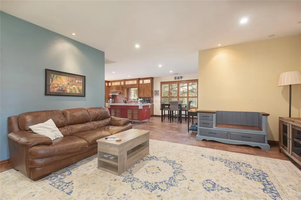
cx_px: 150
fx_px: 134
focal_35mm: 16
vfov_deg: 73.8
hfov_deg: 96.7
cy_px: 100
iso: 100
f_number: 7.1
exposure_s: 1.6
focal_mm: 16
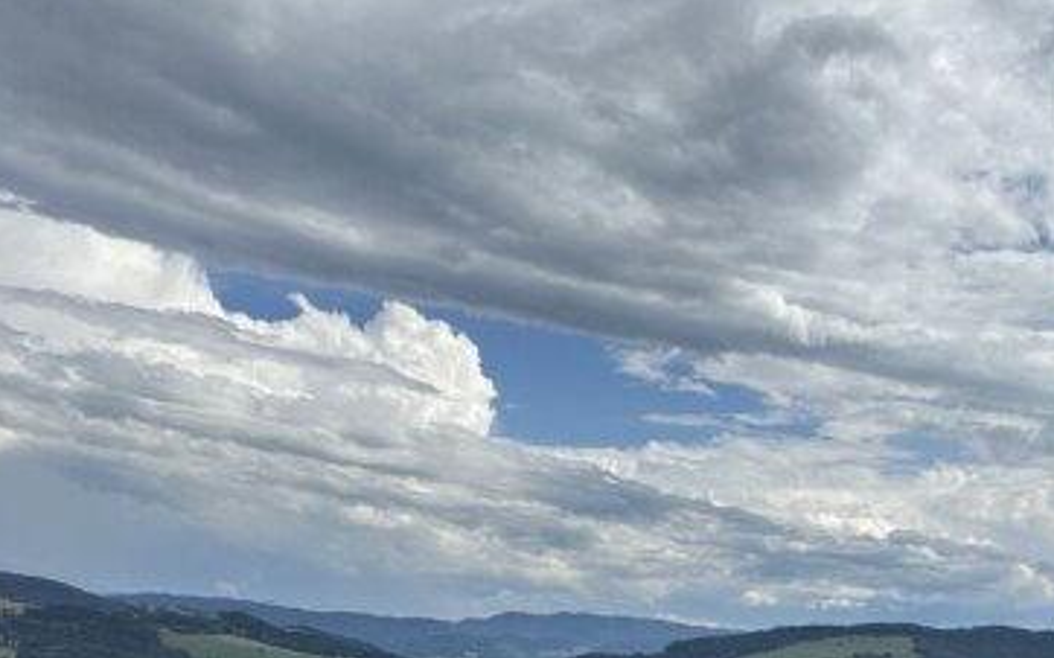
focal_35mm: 54
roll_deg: -2.1
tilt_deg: +1.0
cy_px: 664
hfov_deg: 34.9
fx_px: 1551
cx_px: 996
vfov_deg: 23.0
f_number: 1.78
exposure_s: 1/8929
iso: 80
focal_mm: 6.86
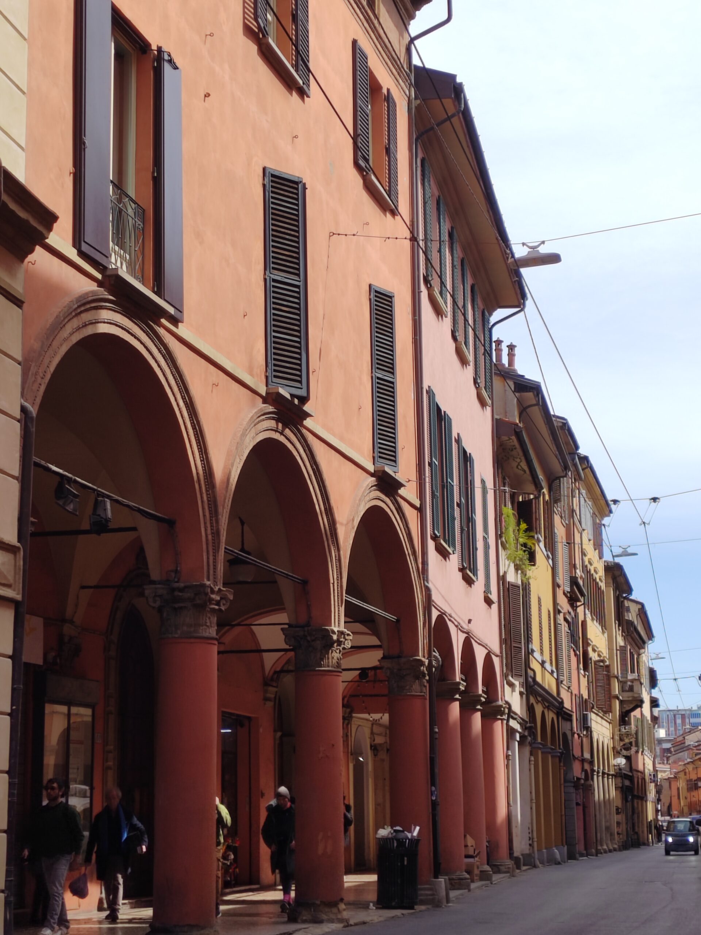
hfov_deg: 22.6
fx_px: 1755
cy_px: 468
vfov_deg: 29.8
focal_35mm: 65
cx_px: 350
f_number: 1.9
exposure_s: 1/970
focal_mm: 5.52
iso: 100
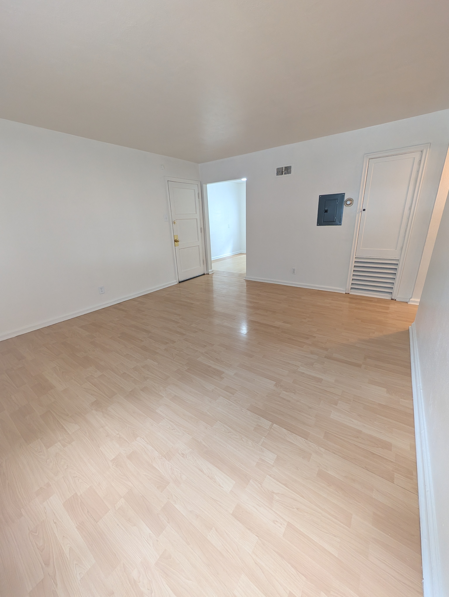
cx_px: 224
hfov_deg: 94.6
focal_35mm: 12
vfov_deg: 110.5
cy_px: 298
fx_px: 207
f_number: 1.7
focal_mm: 2.02
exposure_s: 1/58.1
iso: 225
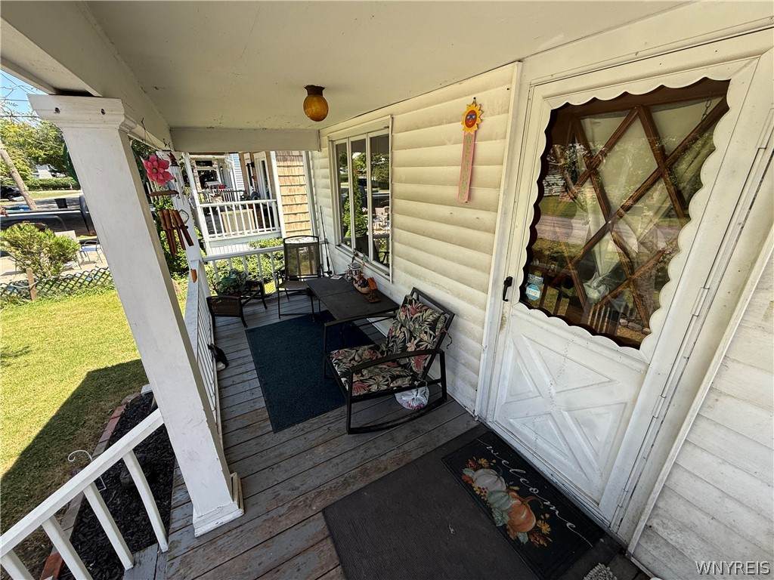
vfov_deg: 85.7
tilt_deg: -21.3
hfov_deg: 102.1
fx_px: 313
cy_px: 290
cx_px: 387
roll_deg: +0.9
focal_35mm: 14
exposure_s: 1/346
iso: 50
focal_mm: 2.22
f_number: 2.2
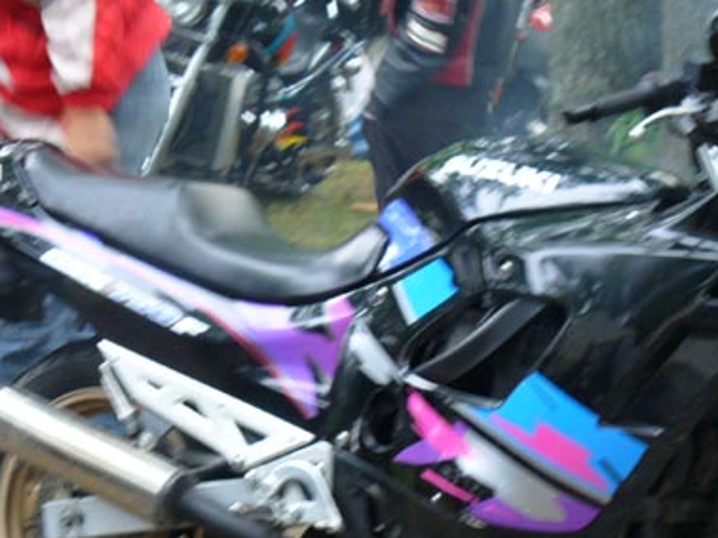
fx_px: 3441
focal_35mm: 166
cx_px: 317
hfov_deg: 11.9
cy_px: 409
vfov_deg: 8.9
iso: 100
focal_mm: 16.1
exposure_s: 1/20
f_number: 3.5
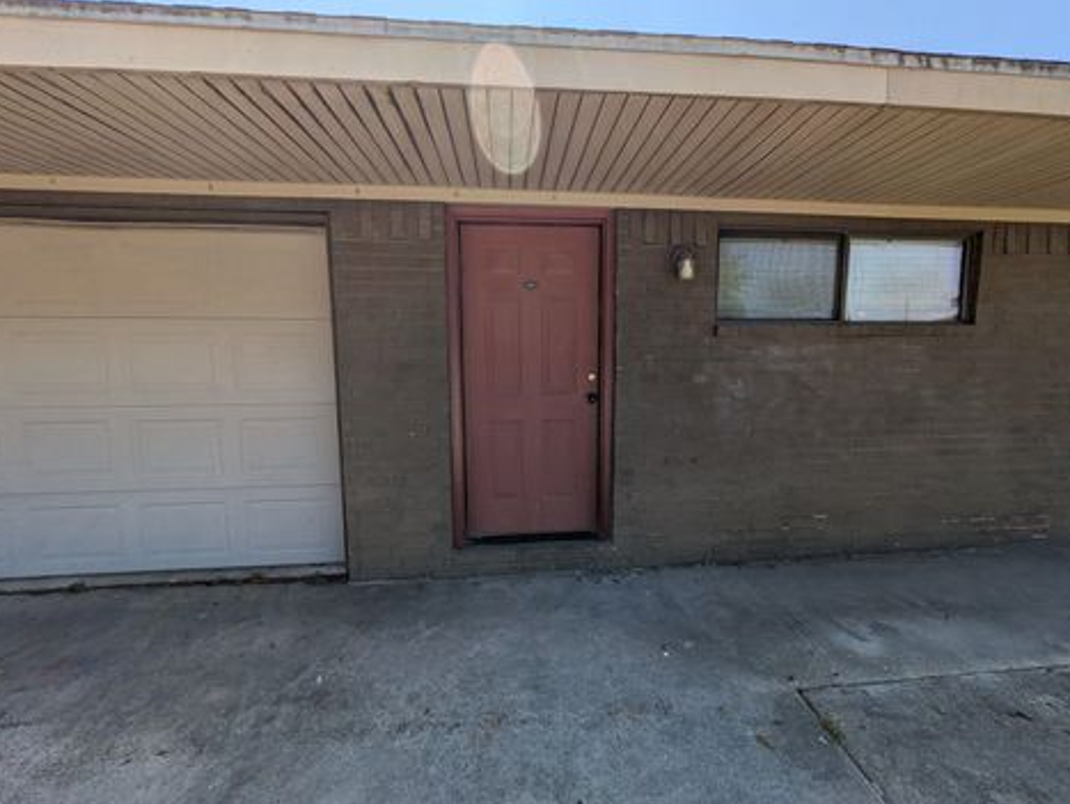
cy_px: 392
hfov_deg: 98.1
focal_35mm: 15
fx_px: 464
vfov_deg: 81.8
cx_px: 559
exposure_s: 1/1527
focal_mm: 1.83
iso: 47
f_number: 2.2
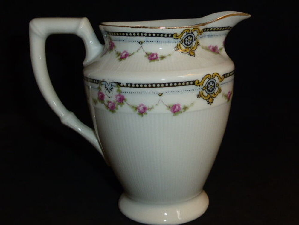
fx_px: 458
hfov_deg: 36.2
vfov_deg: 27.5
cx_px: 150
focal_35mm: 53
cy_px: 112
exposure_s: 1/60
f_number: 4.4
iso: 250
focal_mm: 9
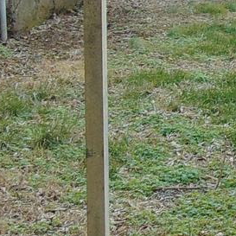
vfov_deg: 10.5
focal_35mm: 166
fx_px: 1280
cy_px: 82
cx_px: 294
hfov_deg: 10.3
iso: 80
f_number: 3
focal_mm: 4.5
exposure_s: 1/250
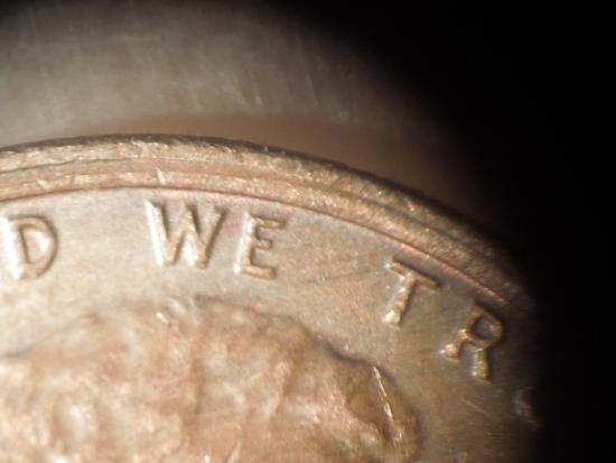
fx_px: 445
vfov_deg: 54.9
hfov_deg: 69.4
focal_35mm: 25
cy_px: 232
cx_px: 308
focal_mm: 4.5
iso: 160
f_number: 3.3
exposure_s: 1/30
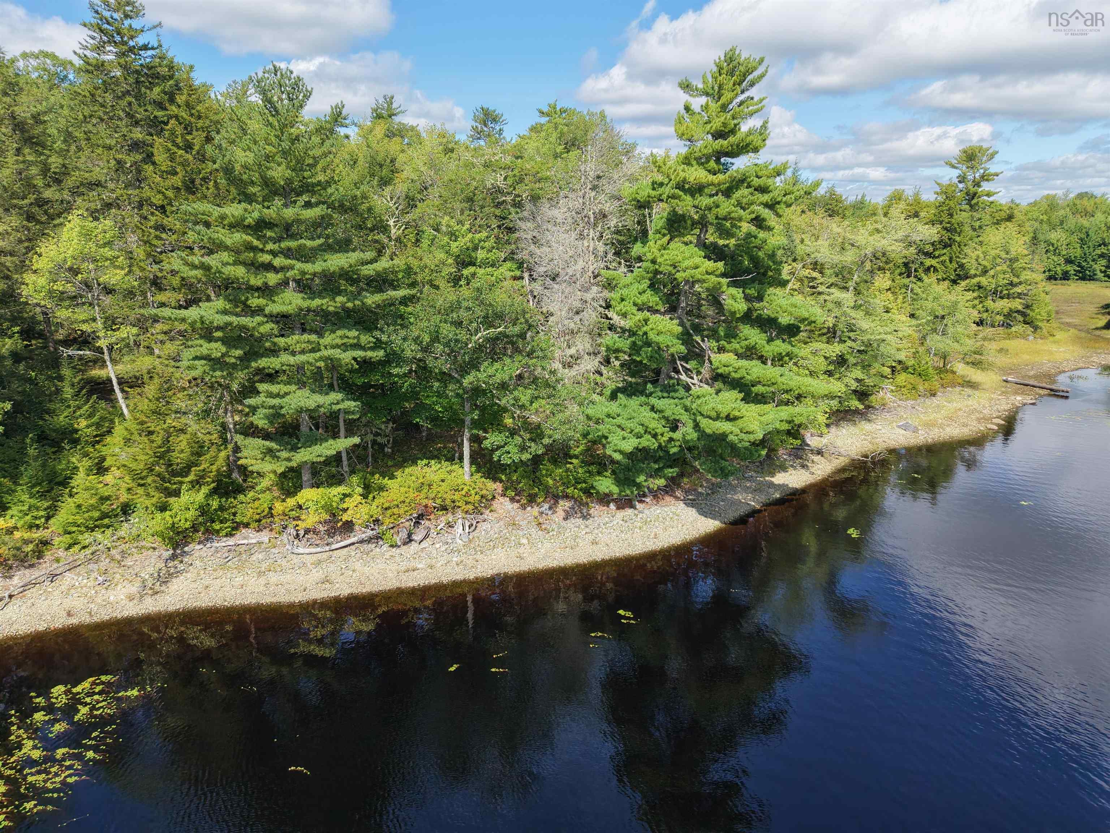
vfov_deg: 56.8
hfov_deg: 71.6
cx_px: 555
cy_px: 416
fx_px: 770
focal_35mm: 24
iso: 400
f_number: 1.8
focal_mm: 8.67
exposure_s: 1/5000
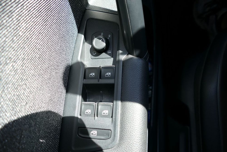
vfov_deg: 51.3
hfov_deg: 71.5
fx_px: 158
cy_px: 76
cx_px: 114
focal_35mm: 25
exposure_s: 1/200
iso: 125
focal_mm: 9.12
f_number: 2.8
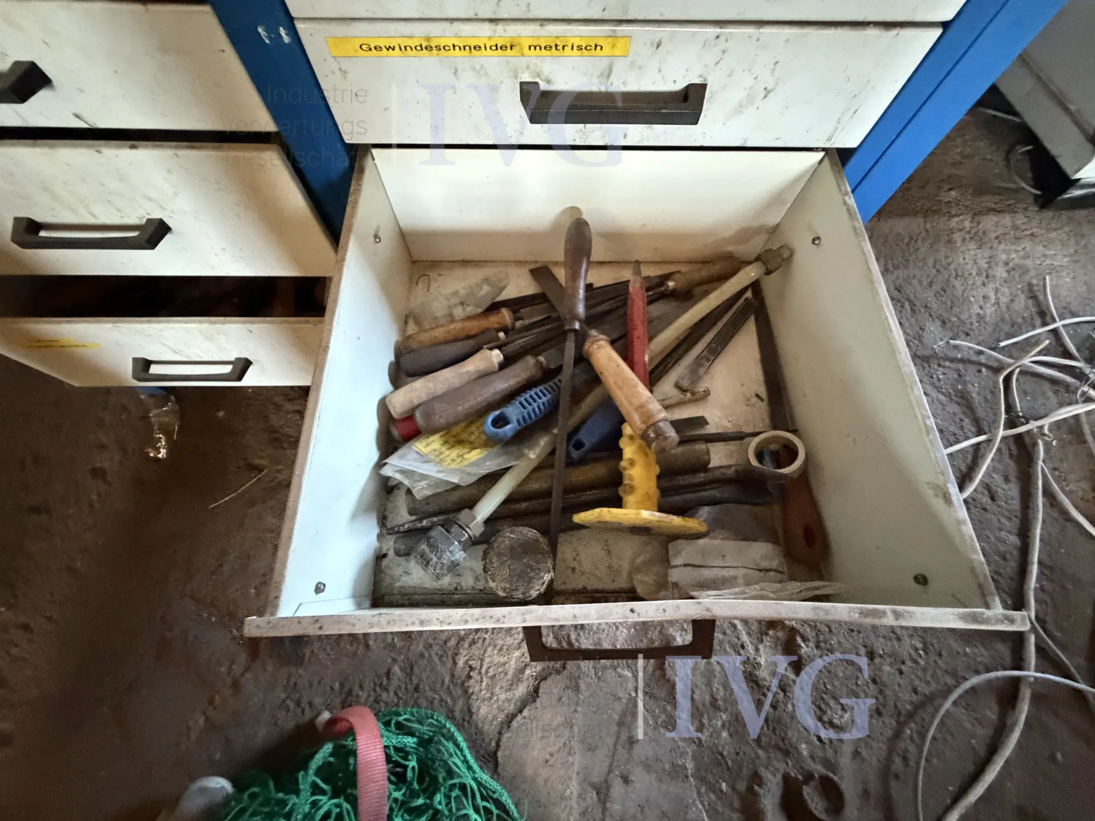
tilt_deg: -65.2
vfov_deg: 85.7
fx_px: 443
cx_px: 548
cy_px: 410
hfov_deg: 102.1
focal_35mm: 14
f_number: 2.2
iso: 1250
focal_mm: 2.22
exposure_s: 1/54
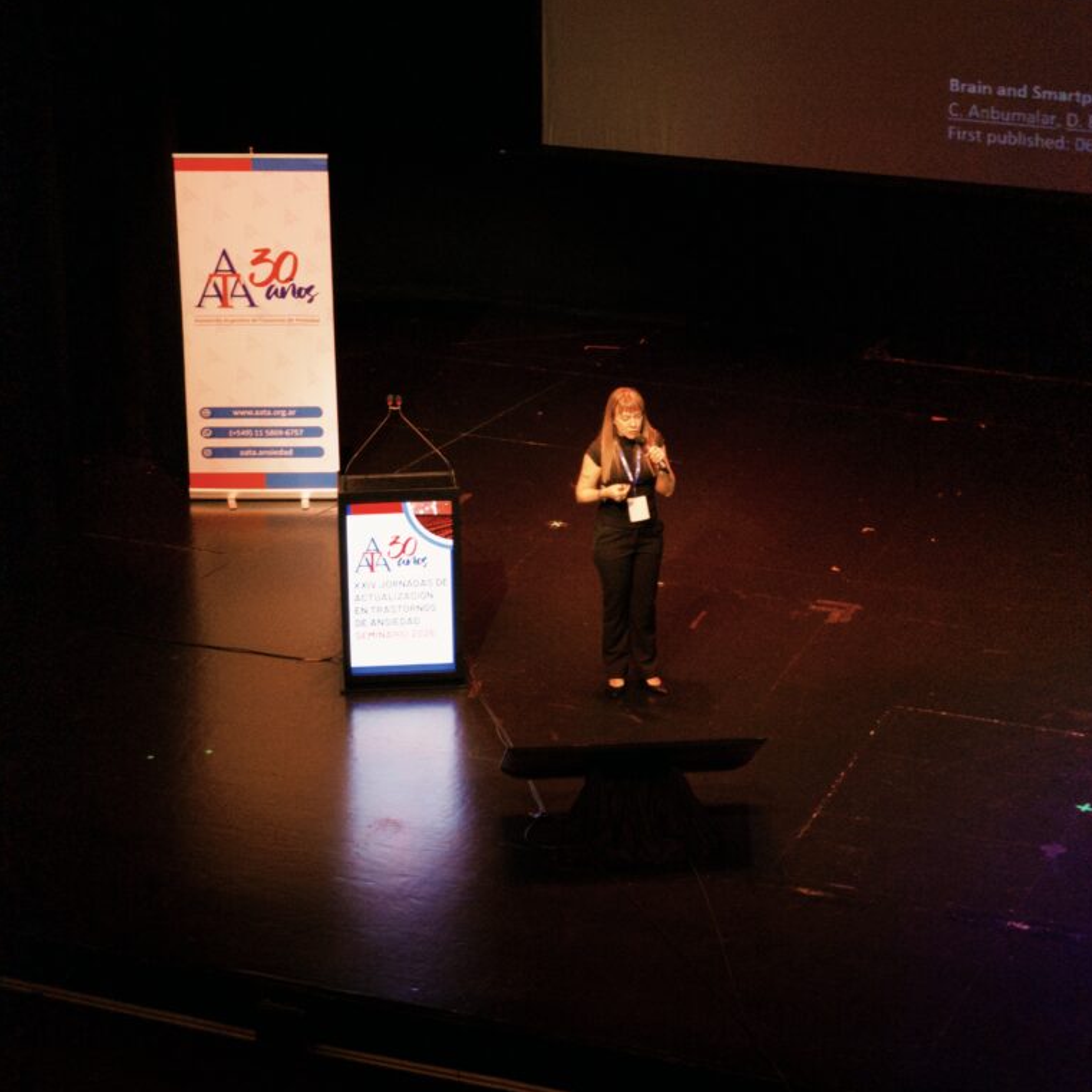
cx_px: 548
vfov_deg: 14.6
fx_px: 4247
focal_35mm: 119
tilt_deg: -20.7
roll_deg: +0.8
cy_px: 359
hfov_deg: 14.7
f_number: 2.8
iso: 1600
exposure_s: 1/25
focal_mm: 16.89
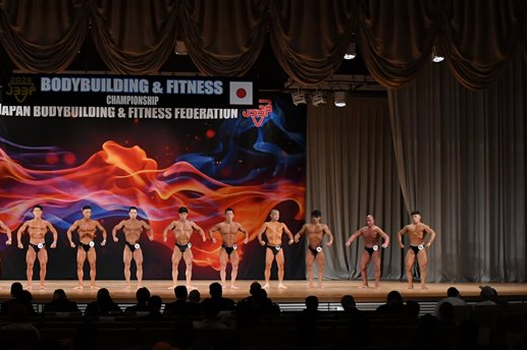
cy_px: 194
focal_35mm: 63
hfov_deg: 31.4
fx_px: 922
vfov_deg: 21.5
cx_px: 140
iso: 3200
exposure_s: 1/400
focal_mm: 28
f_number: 5.6
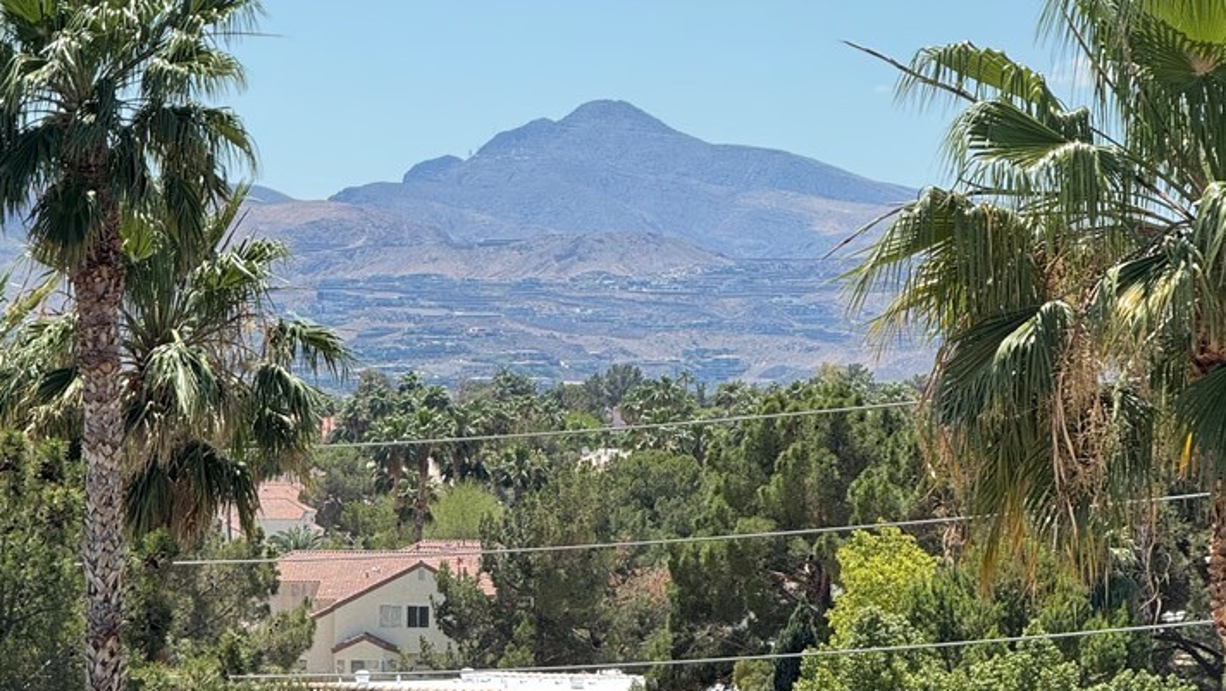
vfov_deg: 6.5
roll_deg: -0.2
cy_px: 341
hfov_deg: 11.5
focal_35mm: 188
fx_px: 6113
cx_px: 601
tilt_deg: +0.7
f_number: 2.8
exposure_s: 1/507
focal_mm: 15.66
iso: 50
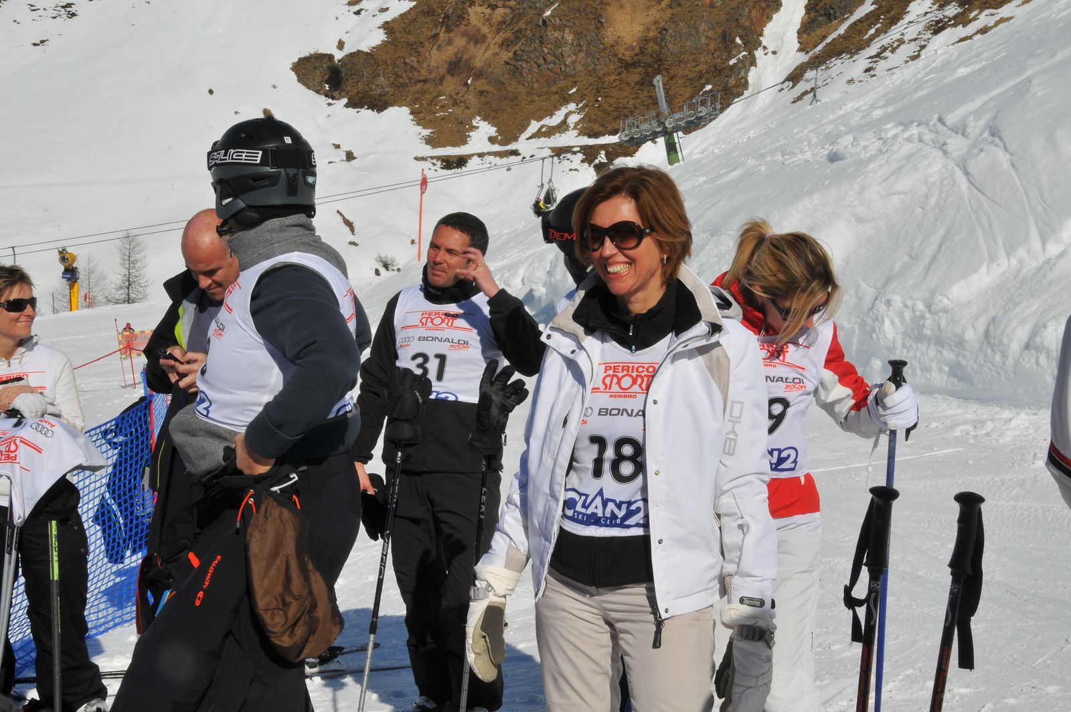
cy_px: 356
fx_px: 1872
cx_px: 536
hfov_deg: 31.9
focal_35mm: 63
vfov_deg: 21.5
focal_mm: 42
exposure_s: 1/160
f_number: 25
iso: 200
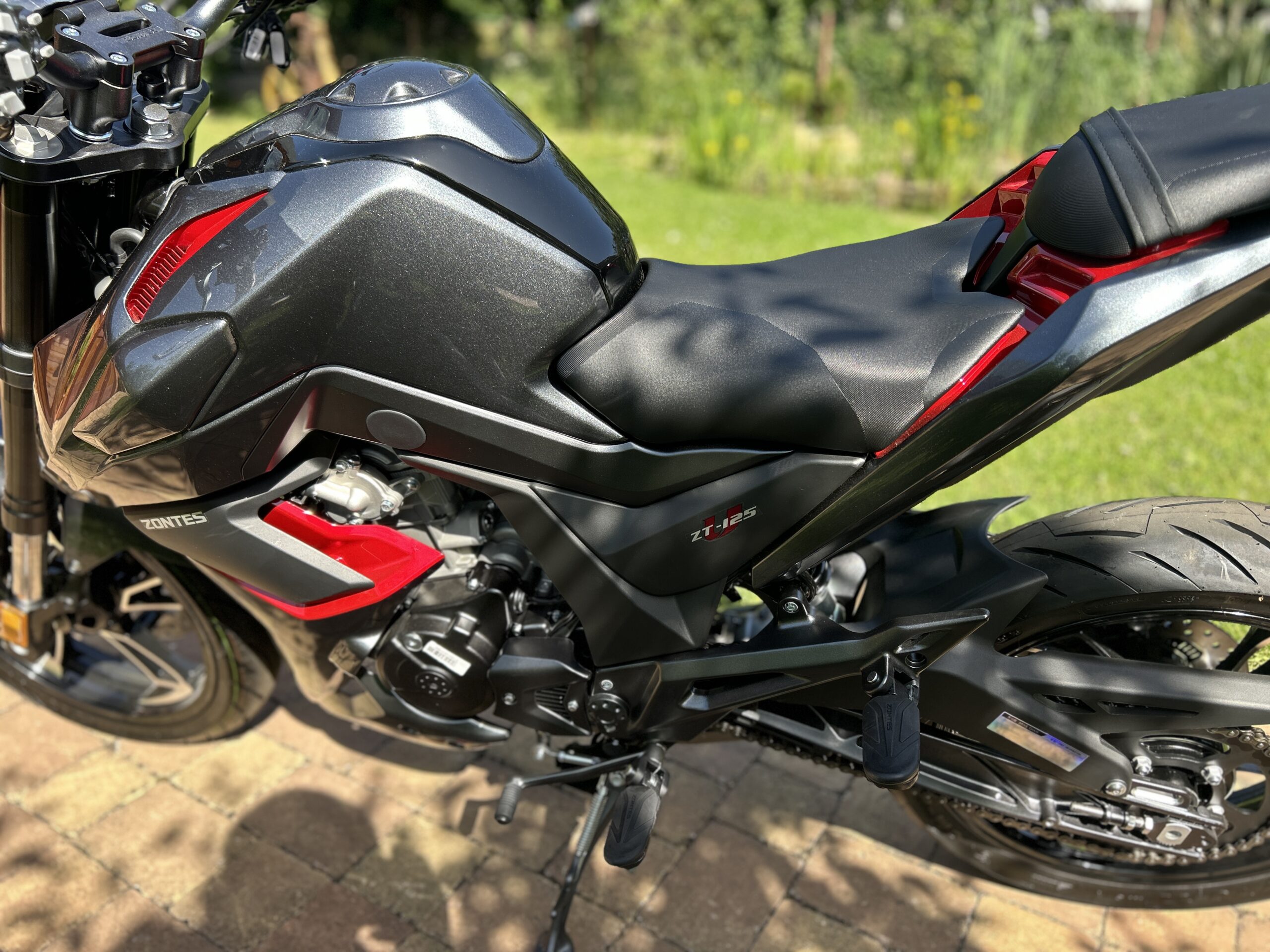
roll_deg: -0.1
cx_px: 635
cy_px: 476
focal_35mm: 26
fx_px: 954
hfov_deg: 67.3
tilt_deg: -22.5
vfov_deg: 53.1
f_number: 1.5
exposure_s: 1/827
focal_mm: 5.7
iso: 50
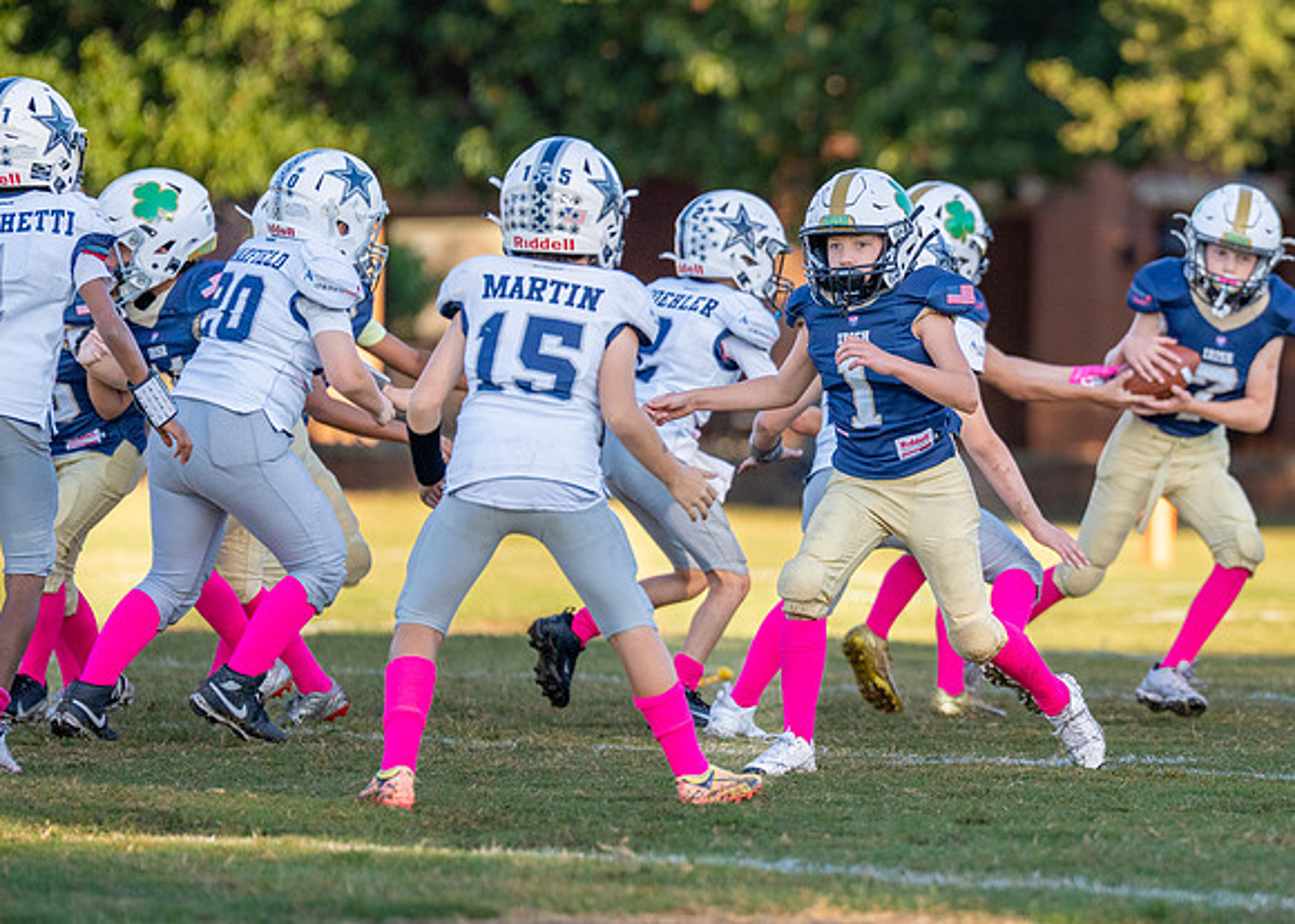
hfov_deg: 6.0
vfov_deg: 4.3
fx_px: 12261
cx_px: 1088
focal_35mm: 333
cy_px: 398
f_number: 2.8
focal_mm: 200
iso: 400
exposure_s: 1/2500
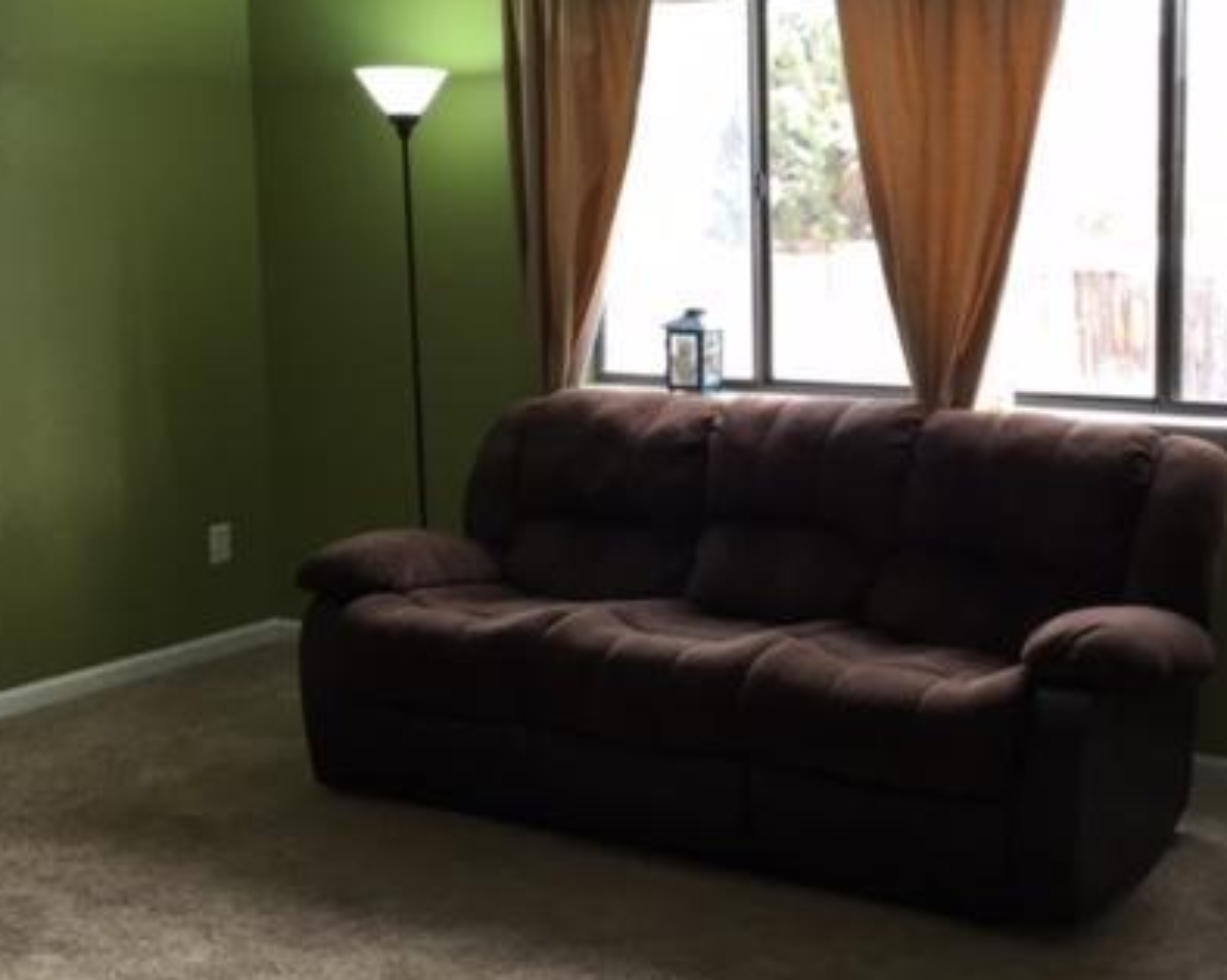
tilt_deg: -5.8
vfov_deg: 32.6
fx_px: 1670
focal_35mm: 46
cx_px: 900
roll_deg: +0.7
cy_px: 389
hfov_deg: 39.4
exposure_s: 1/30
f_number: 2.2
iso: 25
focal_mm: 4.15
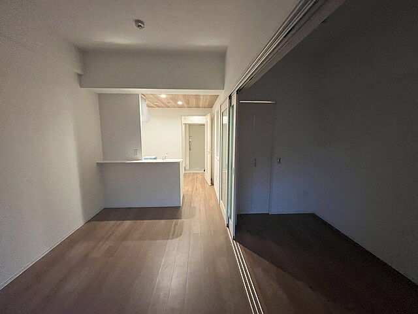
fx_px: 169
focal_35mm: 14
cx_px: 209
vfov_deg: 85.7
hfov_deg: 102.1
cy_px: 157
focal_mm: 1.54
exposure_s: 1/60
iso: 640
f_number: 2.4
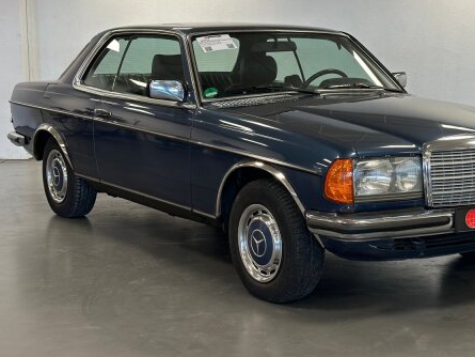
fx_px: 947
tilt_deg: -8.0
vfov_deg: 21.3
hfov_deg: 28.1
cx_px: 292
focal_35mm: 69
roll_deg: +0.2
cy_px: 159
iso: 125
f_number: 1.78
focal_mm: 6.86
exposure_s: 1/77
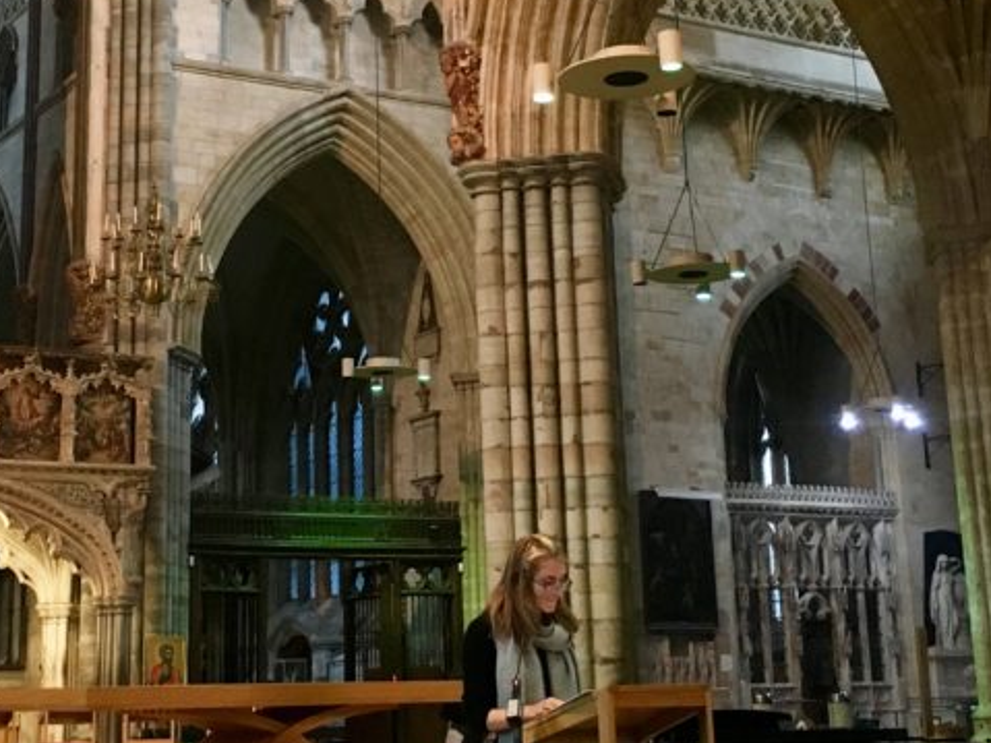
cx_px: 385
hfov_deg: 31.1
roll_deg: +0.9
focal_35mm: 62
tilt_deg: +14.0
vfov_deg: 23.5
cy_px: 236
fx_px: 1775
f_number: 2.2
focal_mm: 4.15
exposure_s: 1/17
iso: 200
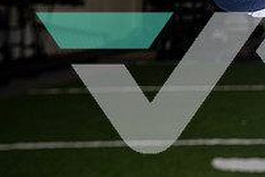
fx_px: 957
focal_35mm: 130
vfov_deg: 10.2
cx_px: 376
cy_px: -77
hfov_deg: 14.8
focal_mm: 45
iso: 200
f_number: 5.6
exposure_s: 1/200
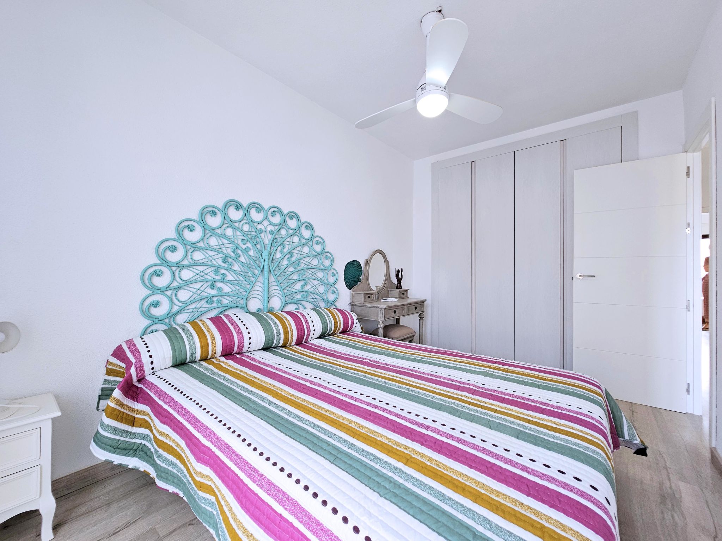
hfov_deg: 106.2
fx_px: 271
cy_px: 270
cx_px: 361
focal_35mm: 13
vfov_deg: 89.9
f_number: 2.2
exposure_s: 1/50
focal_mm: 2.2
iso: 64
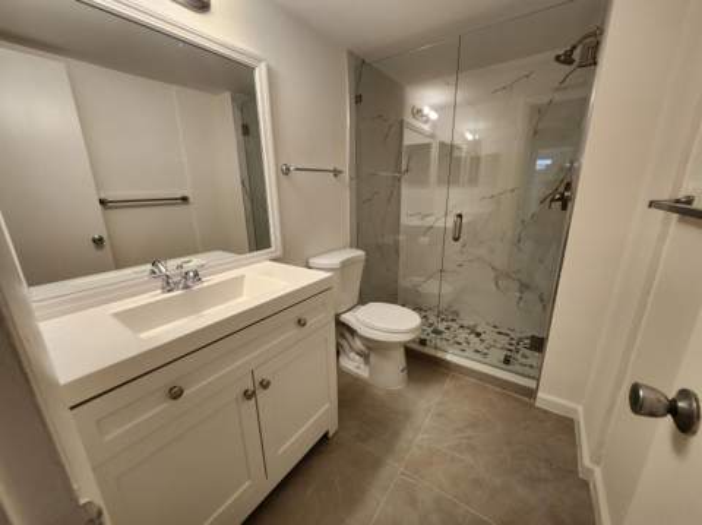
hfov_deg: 106.2
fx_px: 263
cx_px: 351
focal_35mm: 13
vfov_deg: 89.8
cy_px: 262
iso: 125
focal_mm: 1.74
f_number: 2.2
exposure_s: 1/60
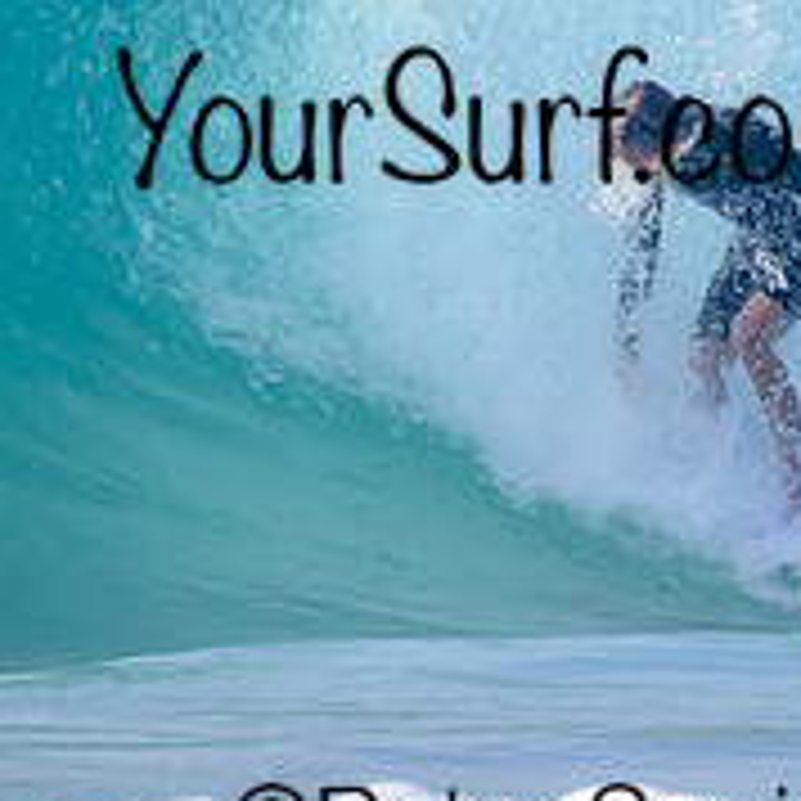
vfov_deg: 0.8
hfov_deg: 0.8
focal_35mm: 2276
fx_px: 59584
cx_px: 580
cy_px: 79
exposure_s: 1/2000
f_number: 11
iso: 1000
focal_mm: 800
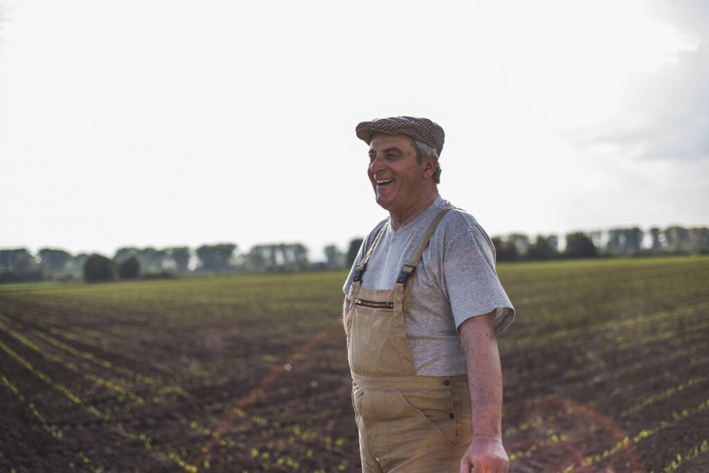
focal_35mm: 50
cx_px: 354
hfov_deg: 39.6
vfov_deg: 27.0
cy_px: 236
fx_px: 985
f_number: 2.5
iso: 100
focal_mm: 50
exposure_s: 1/800
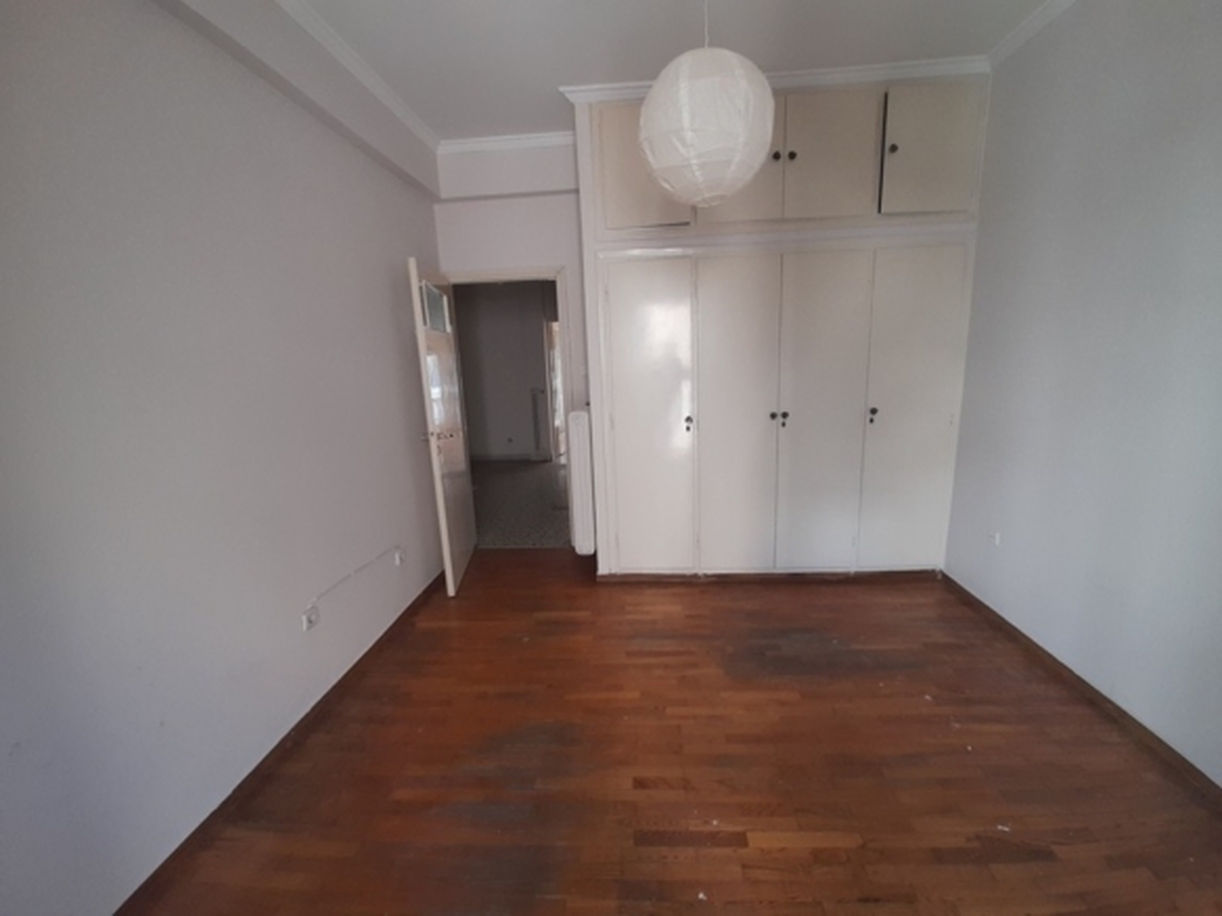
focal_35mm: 13
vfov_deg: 89.9
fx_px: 459
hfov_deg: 106.2
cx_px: 611
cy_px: 458
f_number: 2.2
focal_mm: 1.42
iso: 80
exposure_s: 1/50
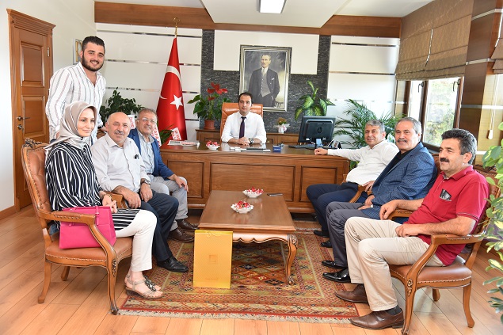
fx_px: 475
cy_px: 168
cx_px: 252
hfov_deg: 55.8
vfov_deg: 38.9
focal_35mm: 34
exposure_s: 1/80
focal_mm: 34
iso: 800
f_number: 4.5
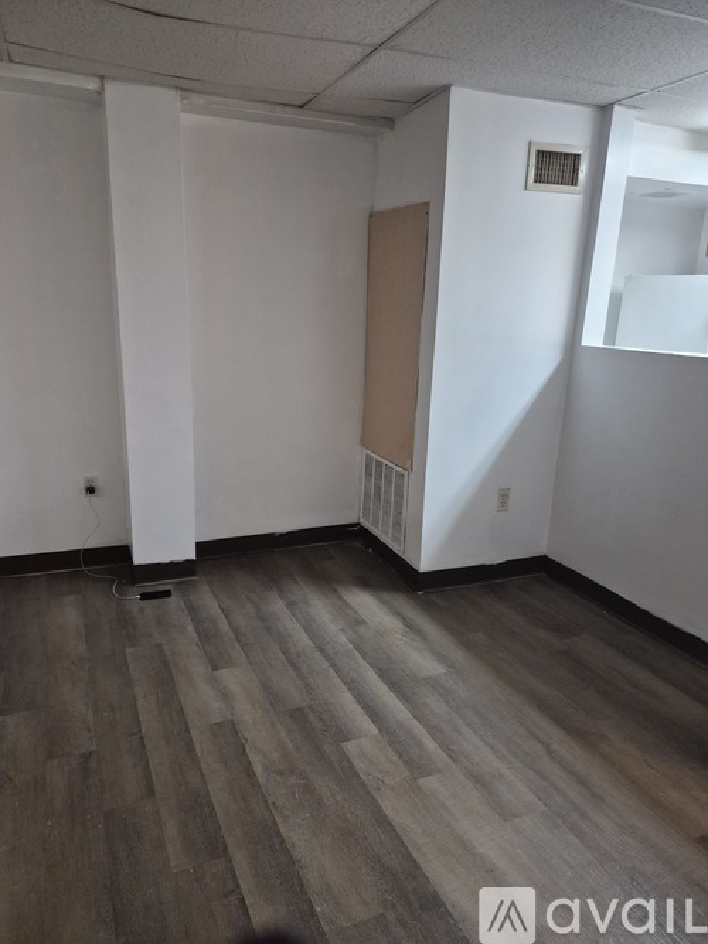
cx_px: 354
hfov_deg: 58.9
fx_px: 627
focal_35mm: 23
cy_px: 472
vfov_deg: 73.9
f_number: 1.8
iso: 640
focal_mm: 5.4
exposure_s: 1/120
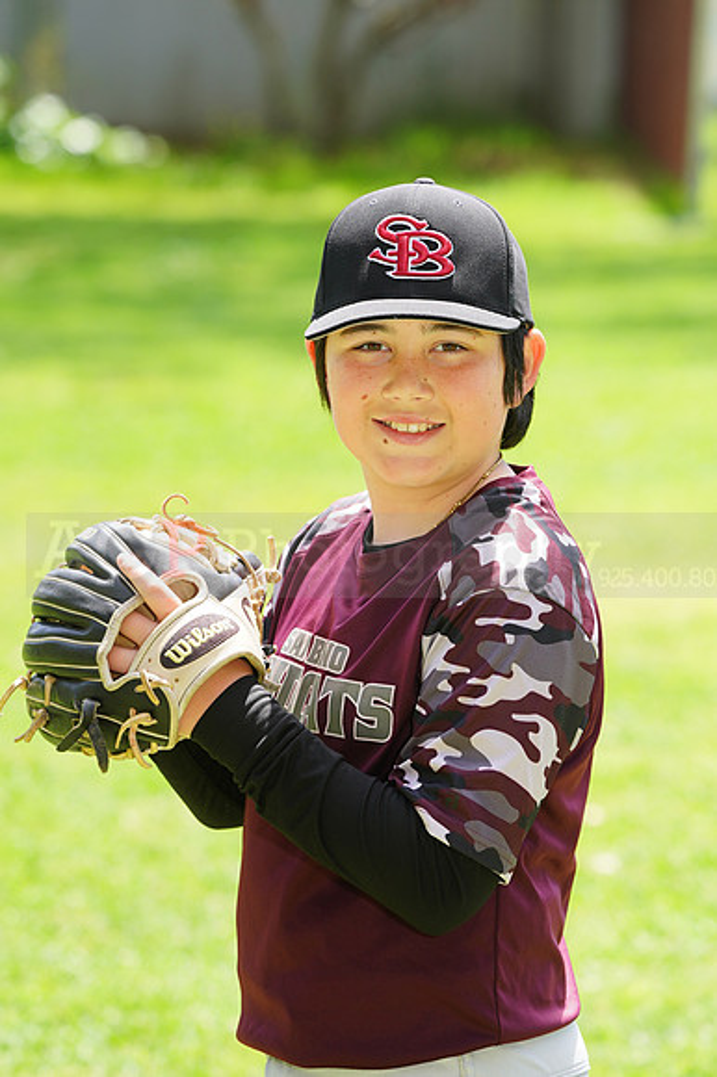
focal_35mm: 238
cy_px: 538
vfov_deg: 8.7
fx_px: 7118
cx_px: 358
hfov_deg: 5.8
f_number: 8
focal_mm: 238
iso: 200
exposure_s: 1/160
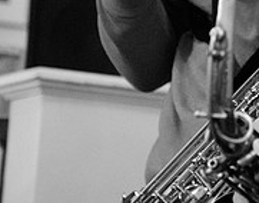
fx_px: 1719
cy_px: -104
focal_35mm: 226
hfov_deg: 8.4
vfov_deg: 6.7
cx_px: 412
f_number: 4.5
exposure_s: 1/30
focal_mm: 64
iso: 12800
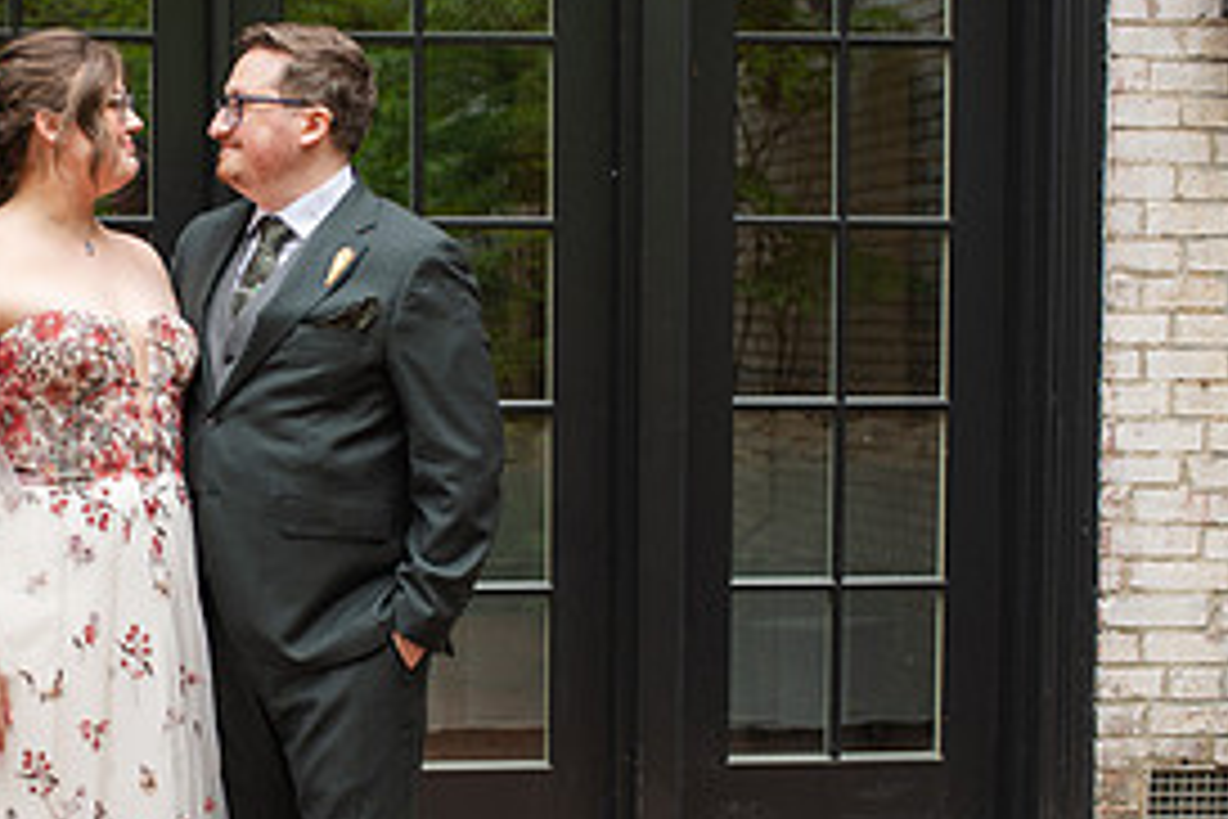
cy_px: 513
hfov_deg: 25.6
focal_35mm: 77
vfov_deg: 17.7
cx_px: 170
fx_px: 2626
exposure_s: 1/320
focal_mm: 35
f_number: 3.2
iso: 100
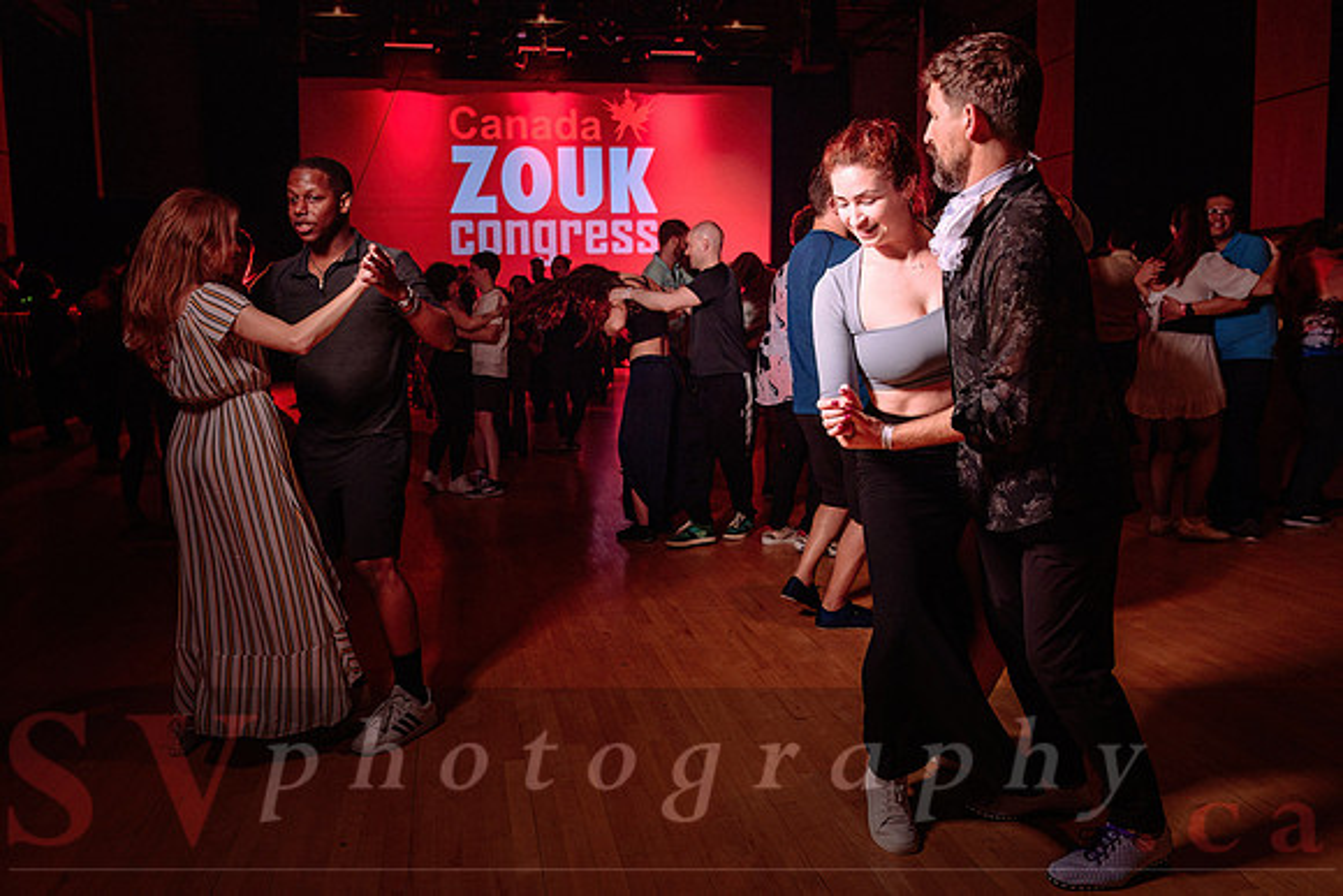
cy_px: 409
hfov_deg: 63.9
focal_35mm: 29
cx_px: 669
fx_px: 1077
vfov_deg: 45.1
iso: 1000
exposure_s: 1/160
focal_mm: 24
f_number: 3.2
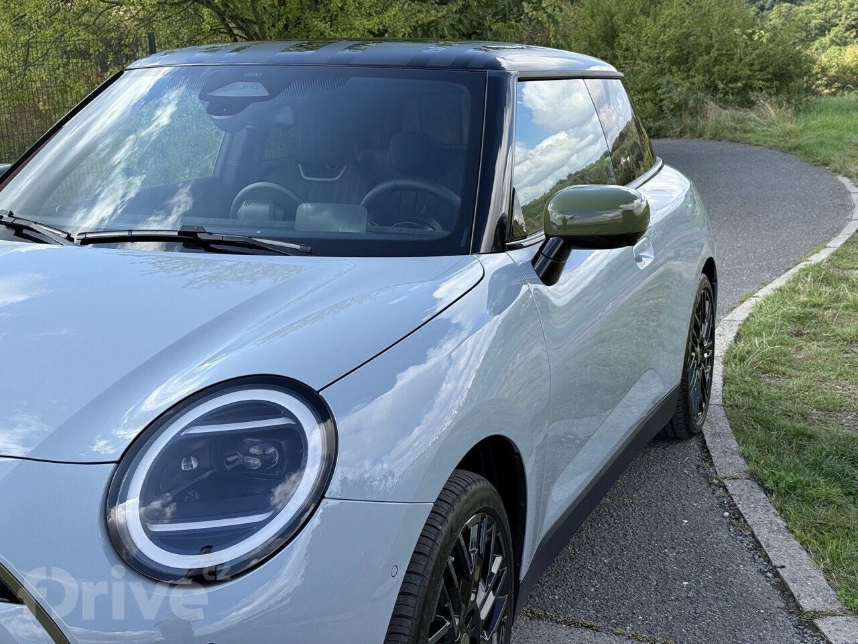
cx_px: 429
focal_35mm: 48
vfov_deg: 30.3
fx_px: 1190
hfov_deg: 39.7
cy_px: 322
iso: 64
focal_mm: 6.76
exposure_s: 1/1513
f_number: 1.78
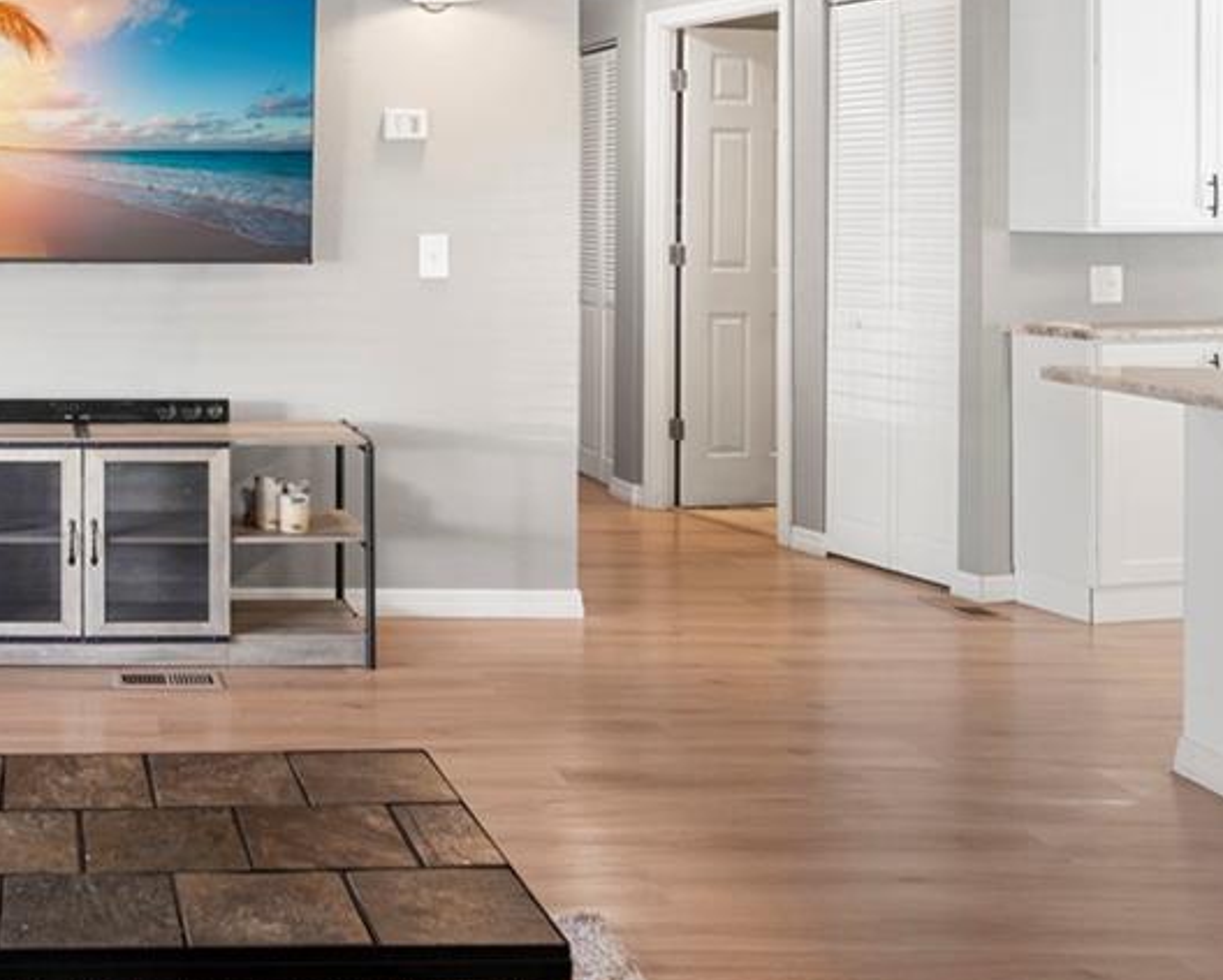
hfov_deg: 40.5
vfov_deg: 35.5
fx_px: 1482
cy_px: 211
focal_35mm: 41
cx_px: 65
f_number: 4
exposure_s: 1/25
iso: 1800
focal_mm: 22.5
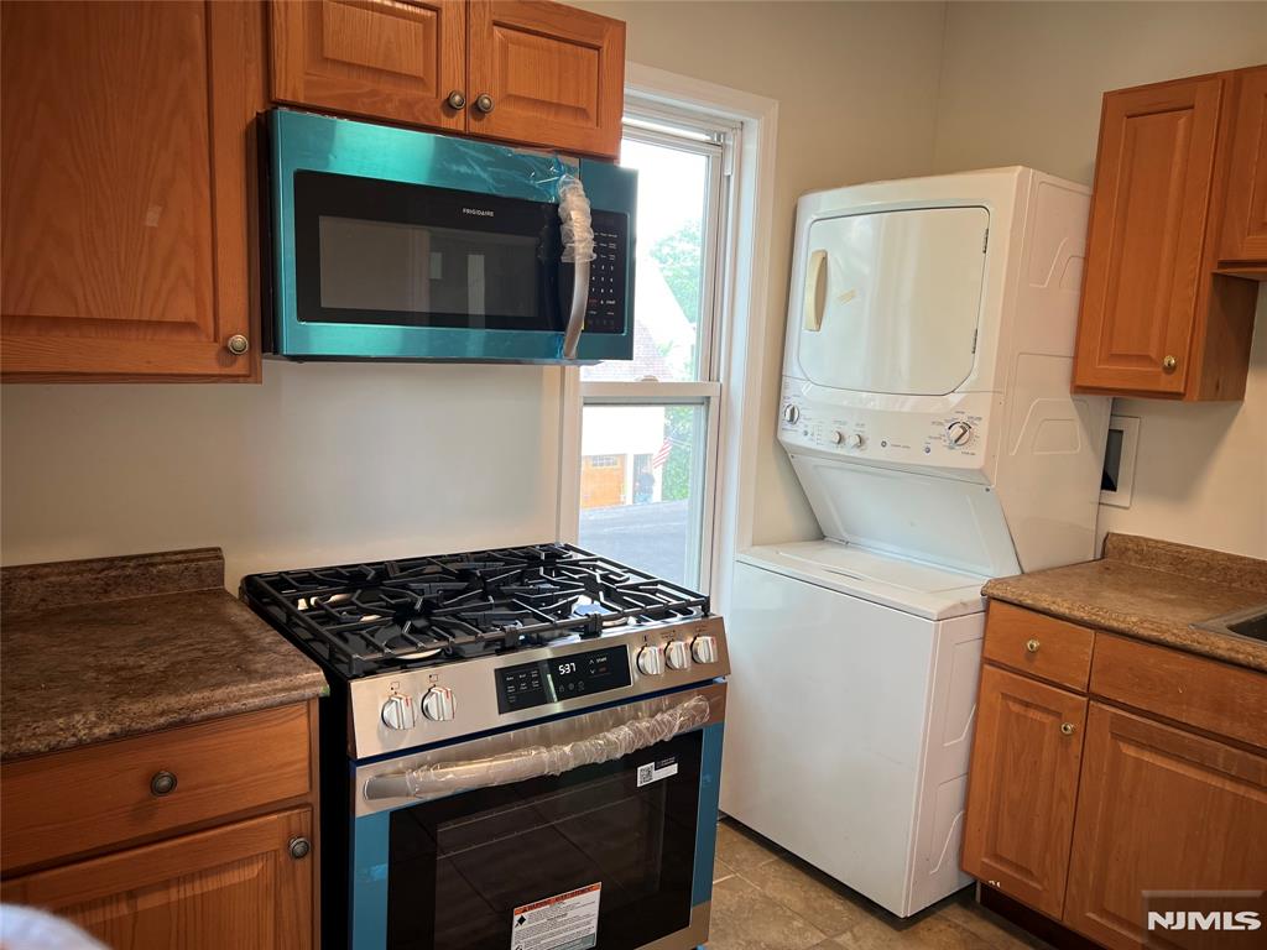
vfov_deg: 53.1
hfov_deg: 67.3
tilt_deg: -8.6
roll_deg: -1.9
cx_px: 634
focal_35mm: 26
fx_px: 952
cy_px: 475
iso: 100
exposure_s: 1/120
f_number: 1.5
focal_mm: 5.7
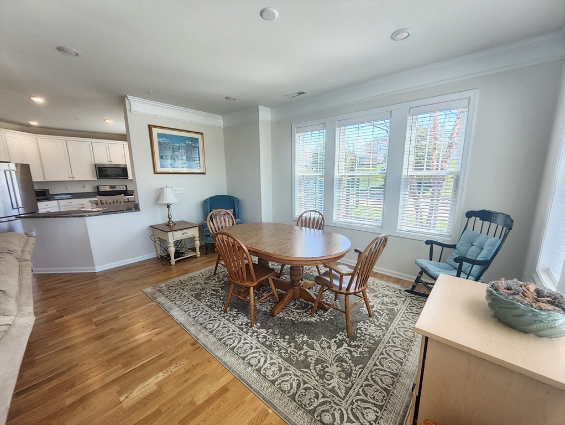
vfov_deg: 90.0
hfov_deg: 106.1
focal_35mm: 13
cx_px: 282
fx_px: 212
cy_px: 212
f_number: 2.2
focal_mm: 1.13
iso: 64
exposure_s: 1/60
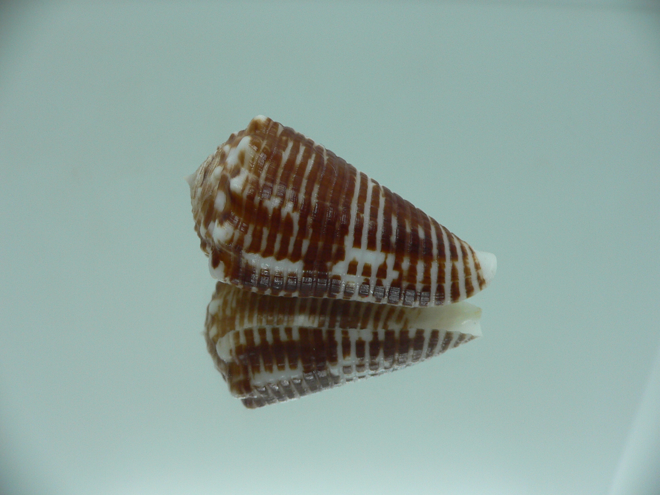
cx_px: 330
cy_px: 248
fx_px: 667
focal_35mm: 35
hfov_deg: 52.6
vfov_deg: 40.7
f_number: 2.8
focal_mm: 4.6
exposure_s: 1/60
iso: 80
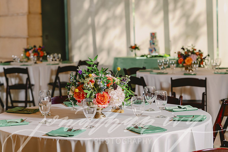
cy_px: 76
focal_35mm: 76
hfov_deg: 26.8
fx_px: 479
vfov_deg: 18.1
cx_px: 112
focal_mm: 74
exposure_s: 1/125
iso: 400
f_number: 4
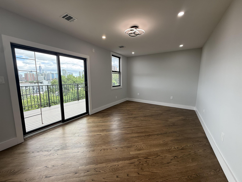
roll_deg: -0.3
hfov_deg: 102.1
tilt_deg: -6.0
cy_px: 91
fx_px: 98
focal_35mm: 14
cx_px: 121
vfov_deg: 85.7
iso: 64
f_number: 2.2
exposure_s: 1/99
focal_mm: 2.22
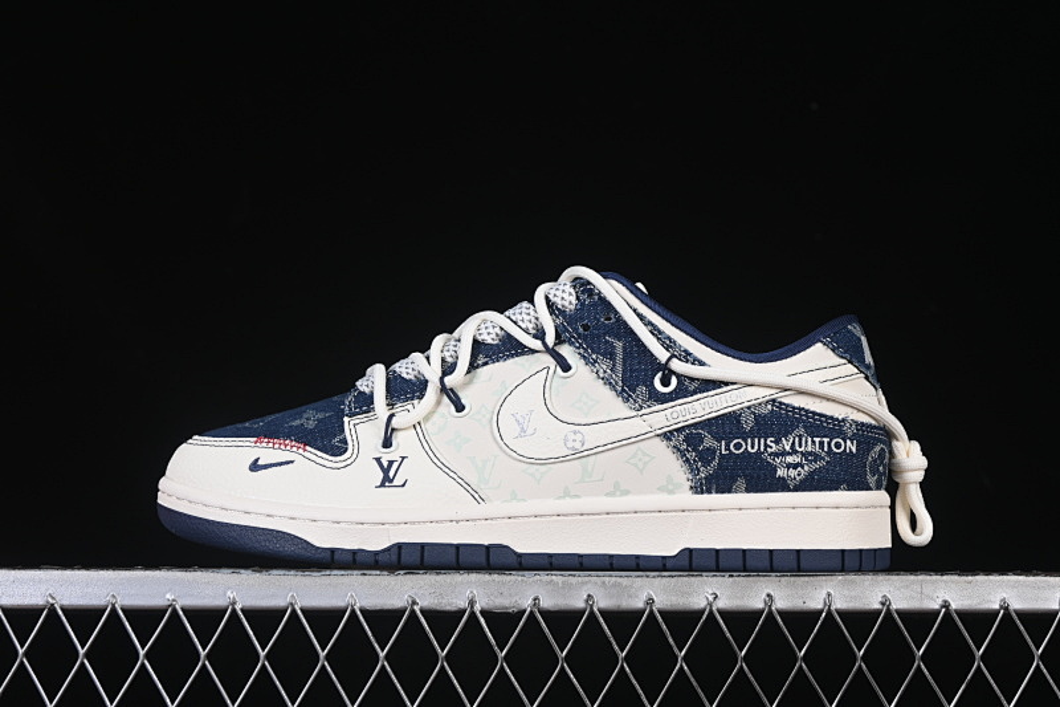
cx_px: 530
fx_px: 2208
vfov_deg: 18.2
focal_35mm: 75
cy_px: 354
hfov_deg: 27.0
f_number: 8
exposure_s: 1/80
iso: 160
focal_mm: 50
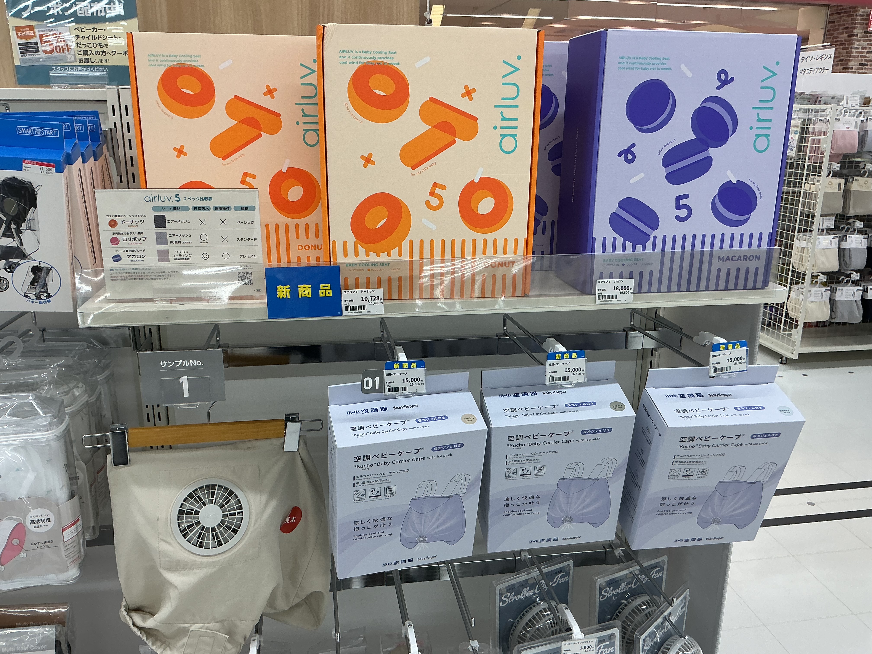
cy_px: 327
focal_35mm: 29
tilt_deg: -16.8
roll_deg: -1.5
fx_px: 731
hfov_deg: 61.7
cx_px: 436
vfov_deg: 48.2
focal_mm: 3
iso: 32
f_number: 1.8
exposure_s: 1/100
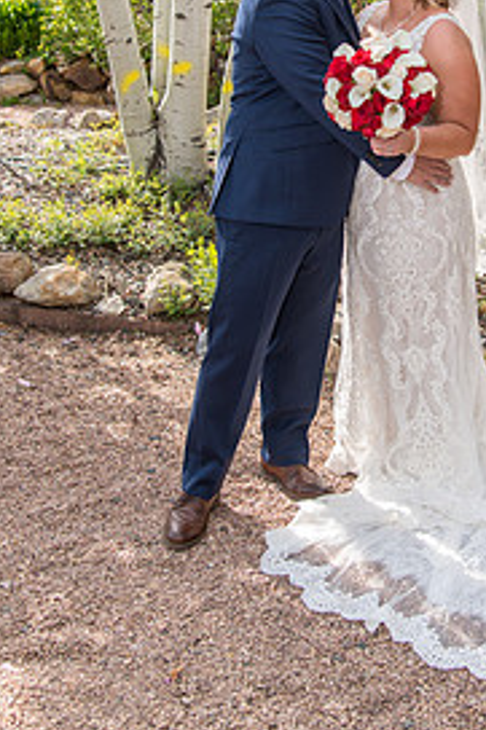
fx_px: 1176
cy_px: 169
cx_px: 400
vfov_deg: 33.7
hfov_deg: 23.0
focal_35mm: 58
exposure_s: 1/250
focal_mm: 35
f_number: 5
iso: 80
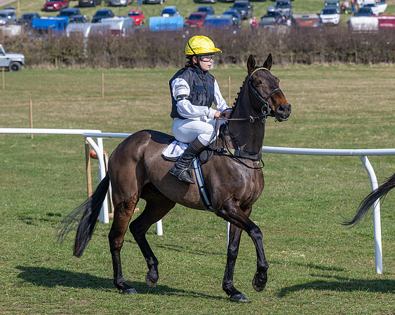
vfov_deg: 9.3
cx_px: 237
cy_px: 158
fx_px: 1936
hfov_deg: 11.6
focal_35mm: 166
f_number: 5
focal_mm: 98
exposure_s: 1/1600
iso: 200
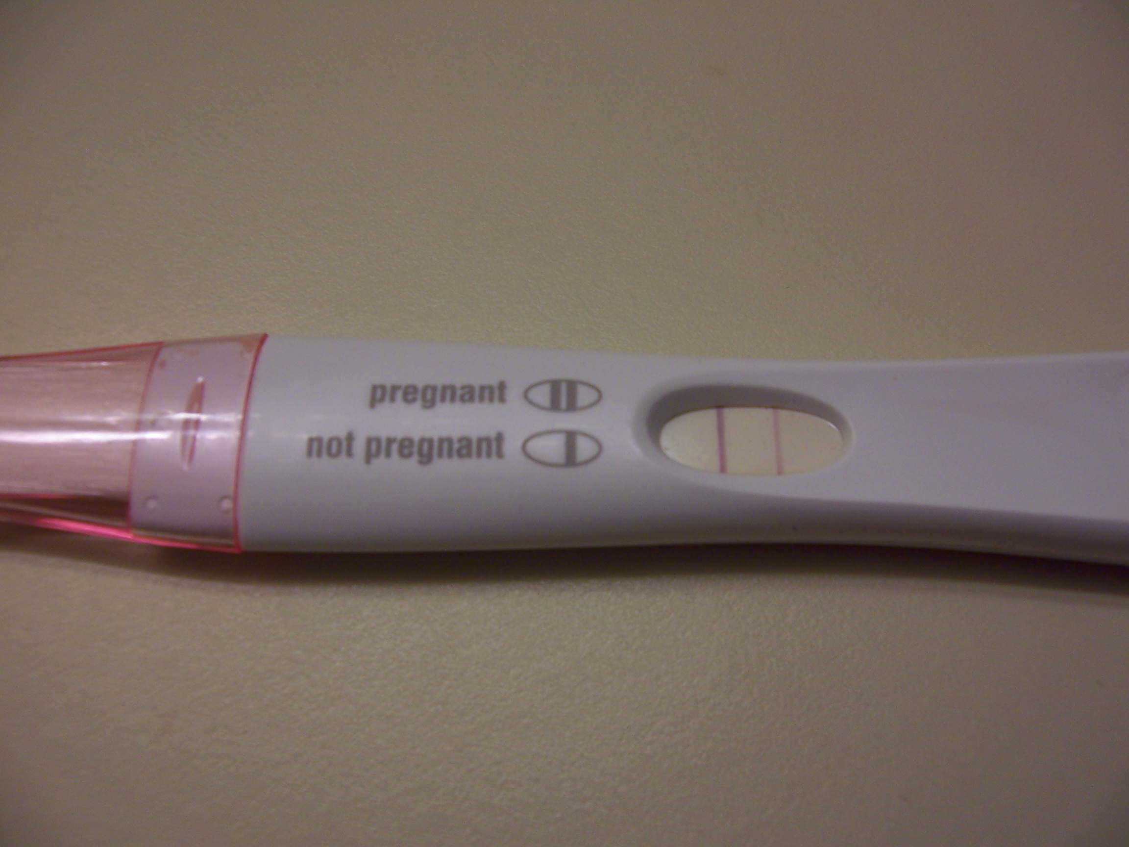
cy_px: 424
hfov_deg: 55.4
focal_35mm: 33
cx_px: 564
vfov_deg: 42.9
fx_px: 1076
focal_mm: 5.5
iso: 80
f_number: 3.4
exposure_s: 1/60
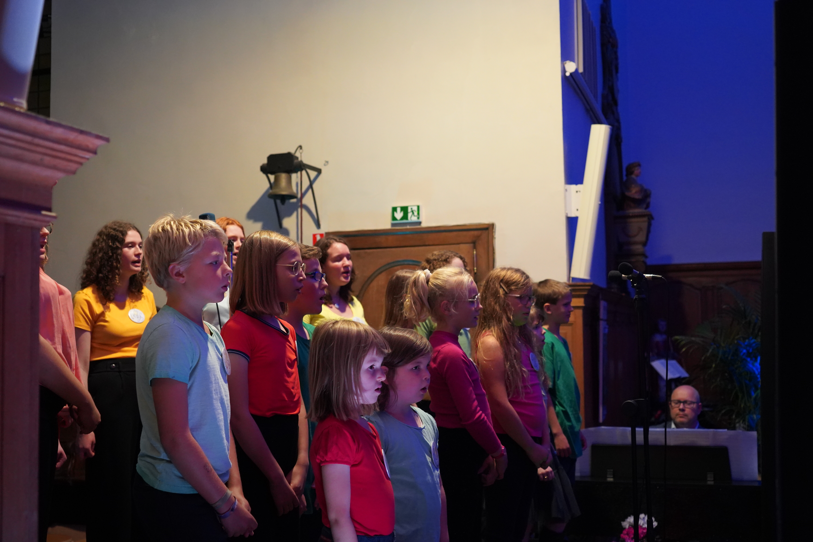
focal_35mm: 43
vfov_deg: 31.2
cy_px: 271
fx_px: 971
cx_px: 406
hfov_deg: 45.4
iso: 5000
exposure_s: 1/160
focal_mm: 43
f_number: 4
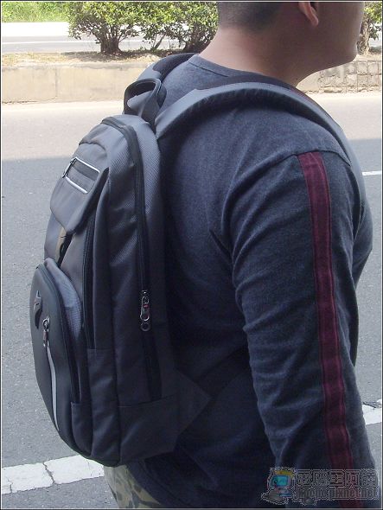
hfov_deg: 45.5
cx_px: 192
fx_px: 457
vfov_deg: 58.3
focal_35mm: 31
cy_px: 255
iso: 100
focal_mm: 6.3
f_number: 6.3
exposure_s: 1/100
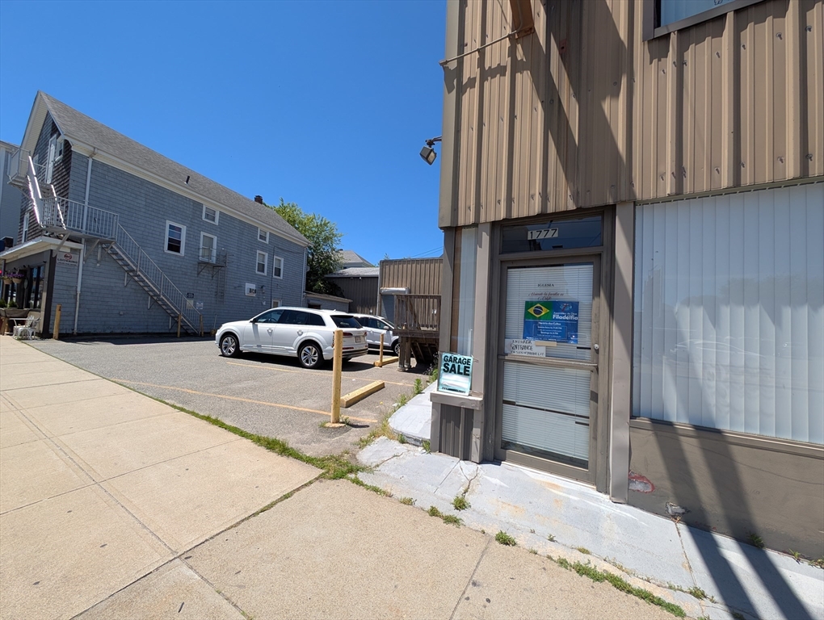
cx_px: 412
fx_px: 286
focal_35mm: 12
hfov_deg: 110.5
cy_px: 310
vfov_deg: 94.6
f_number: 1.95
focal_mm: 2.23
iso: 37
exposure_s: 1/1524
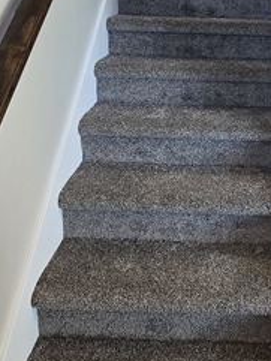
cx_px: 205
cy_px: 79
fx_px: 375
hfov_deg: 38.6
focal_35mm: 36
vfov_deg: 48.8
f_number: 2.2
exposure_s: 1/60
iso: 200
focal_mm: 2.2
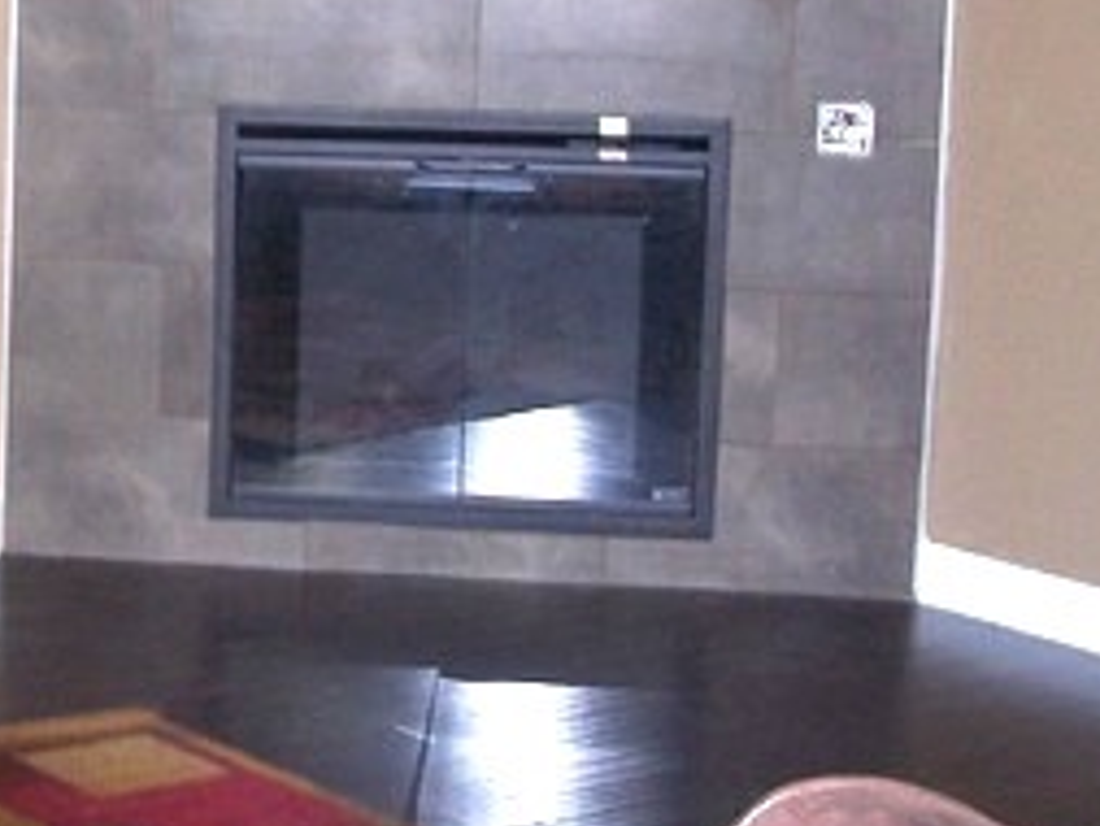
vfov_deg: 15.2
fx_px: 3052
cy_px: 57
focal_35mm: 96
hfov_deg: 20.1
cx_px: 174
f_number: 2.8
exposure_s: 1/60
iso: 140
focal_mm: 6.3
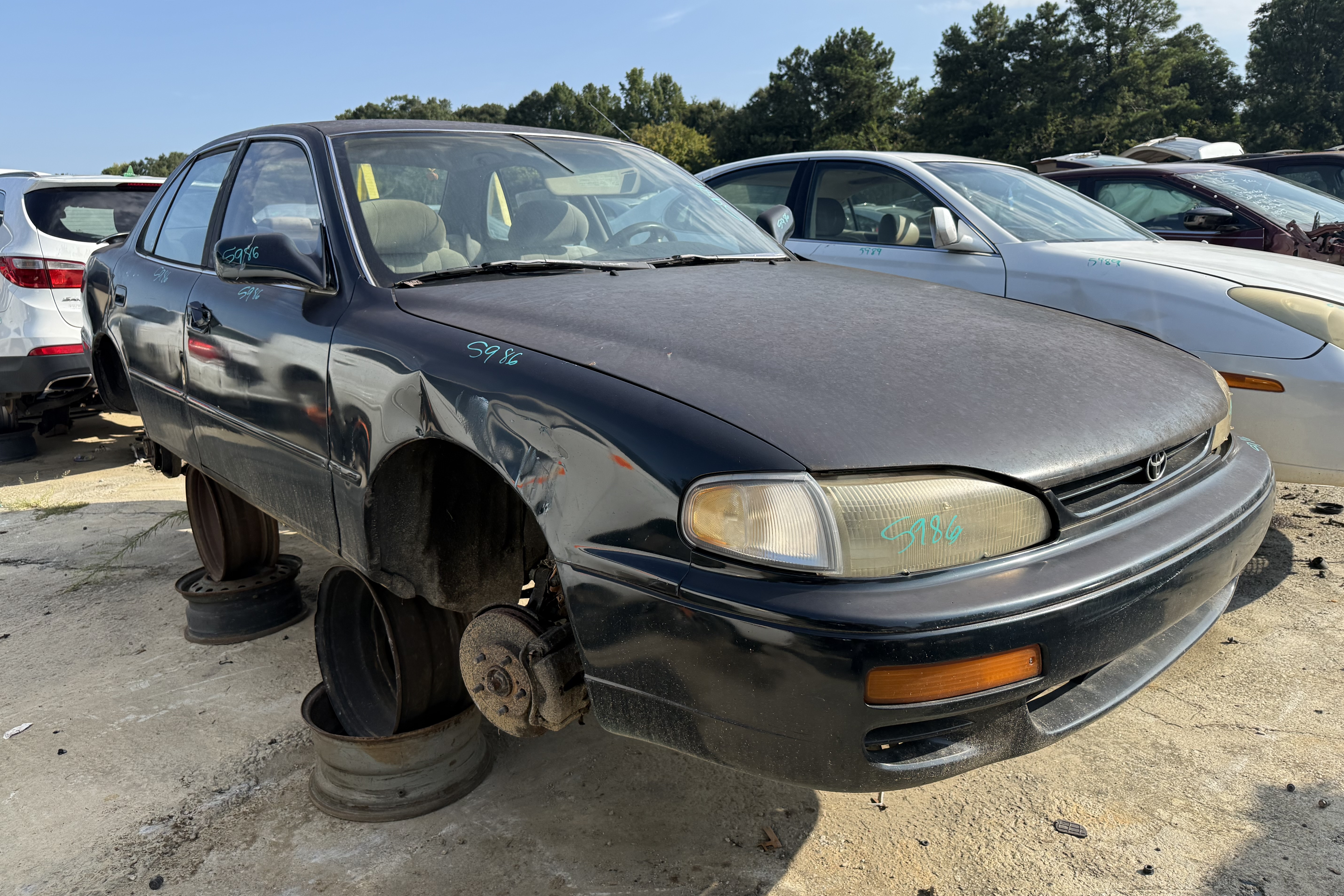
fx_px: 933
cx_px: 672
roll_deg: -1.7
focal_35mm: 25
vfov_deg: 51.2
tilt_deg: -8.5
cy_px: 413
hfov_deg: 71.5
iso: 100
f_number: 1.78
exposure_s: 1/3425
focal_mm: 6.76
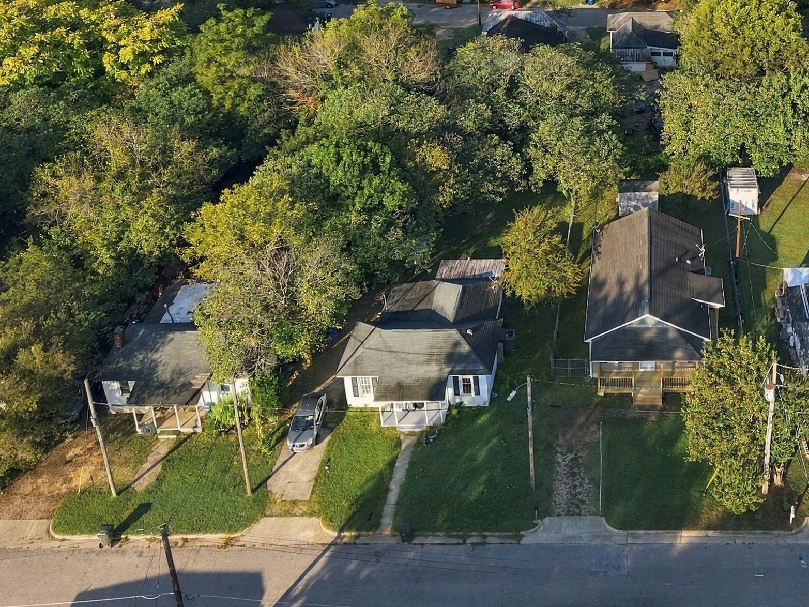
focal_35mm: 46
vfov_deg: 30.1
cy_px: 52
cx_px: 677
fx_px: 1075
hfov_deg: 39.2
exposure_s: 1/2500
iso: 200
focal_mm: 8.7
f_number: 1.8
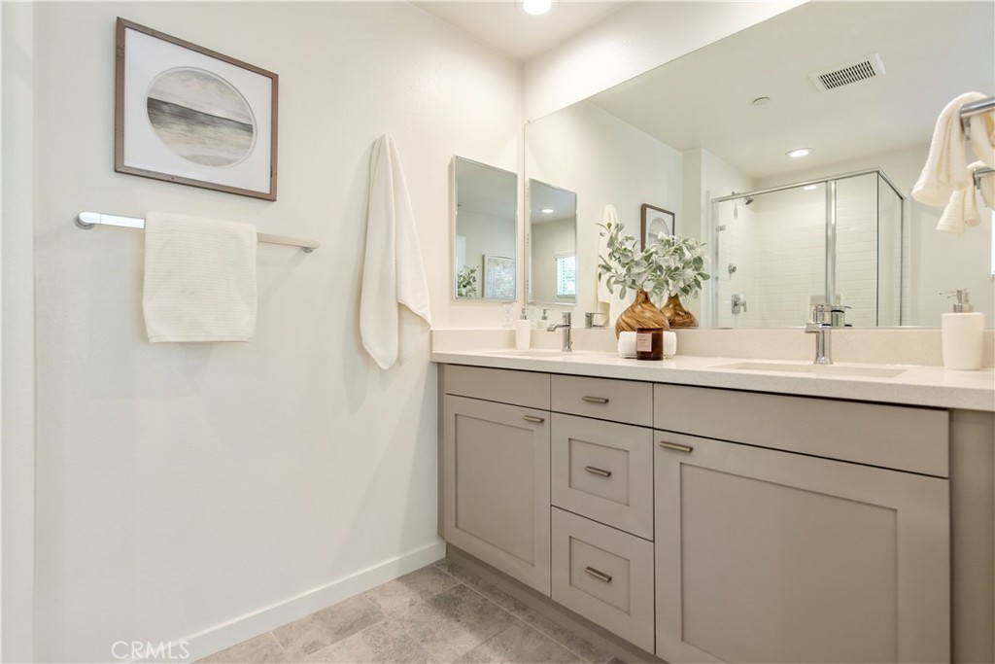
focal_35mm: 17
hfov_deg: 93.3
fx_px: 470
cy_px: 332
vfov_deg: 70.5
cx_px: 498
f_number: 4.5
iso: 400
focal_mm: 17
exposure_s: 1/80
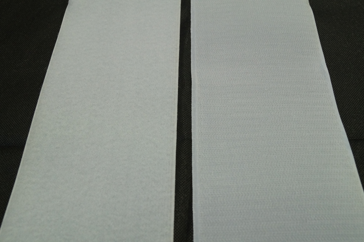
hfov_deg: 46.4
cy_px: 121
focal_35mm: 42
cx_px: 182
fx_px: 424
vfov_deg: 31.8
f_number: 10
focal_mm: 28
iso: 1600
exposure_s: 1/60
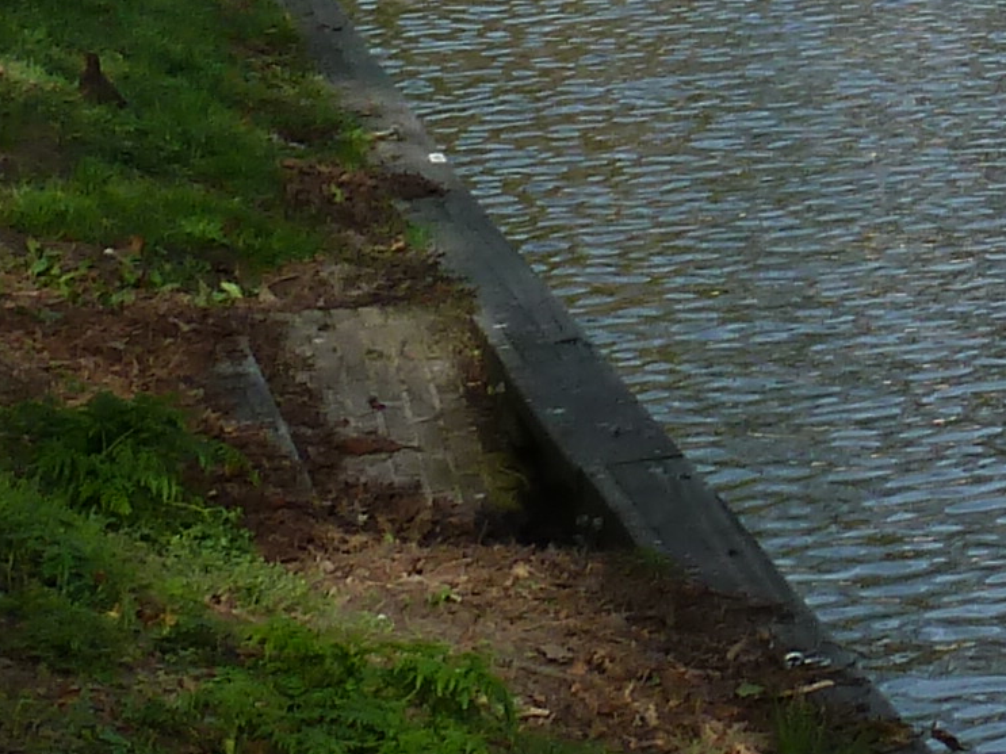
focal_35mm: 237
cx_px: 1873
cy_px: -661
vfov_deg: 6.1
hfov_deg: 8.0
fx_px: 6887
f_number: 4
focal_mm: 7.3
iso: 80
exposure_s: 1/320
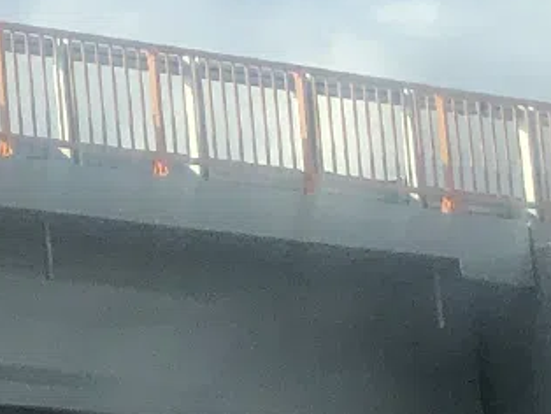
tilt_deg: +6.8
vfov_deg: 6.9
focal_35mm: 214
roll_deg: +0.9
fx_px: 3409
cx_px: -1286
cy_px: 384
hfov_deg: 7.7
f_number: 1.8
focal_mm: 4
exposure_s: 1/2024
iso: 20
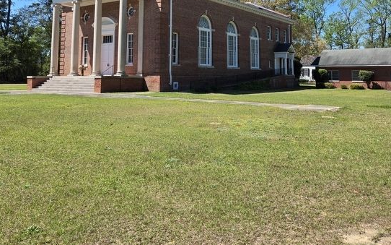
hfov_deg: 54.0
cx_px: 194
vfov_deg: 33.7
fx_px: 384
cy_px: 32
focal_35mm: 36
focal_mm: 5.4
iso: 25
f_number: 1.8
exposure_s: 1/1513
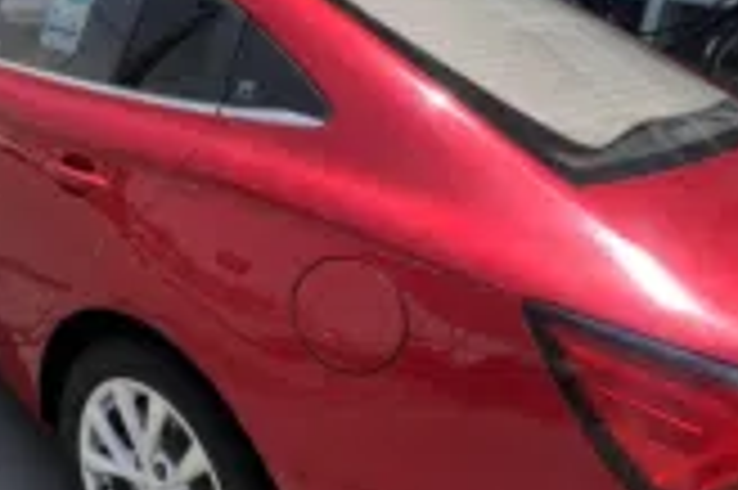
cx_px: 81
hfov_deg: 51.0
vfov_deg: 38.7
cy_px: 112
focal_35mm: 33
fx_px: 676
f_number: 1.8
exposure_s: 1/633
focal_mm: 1.57
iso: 32
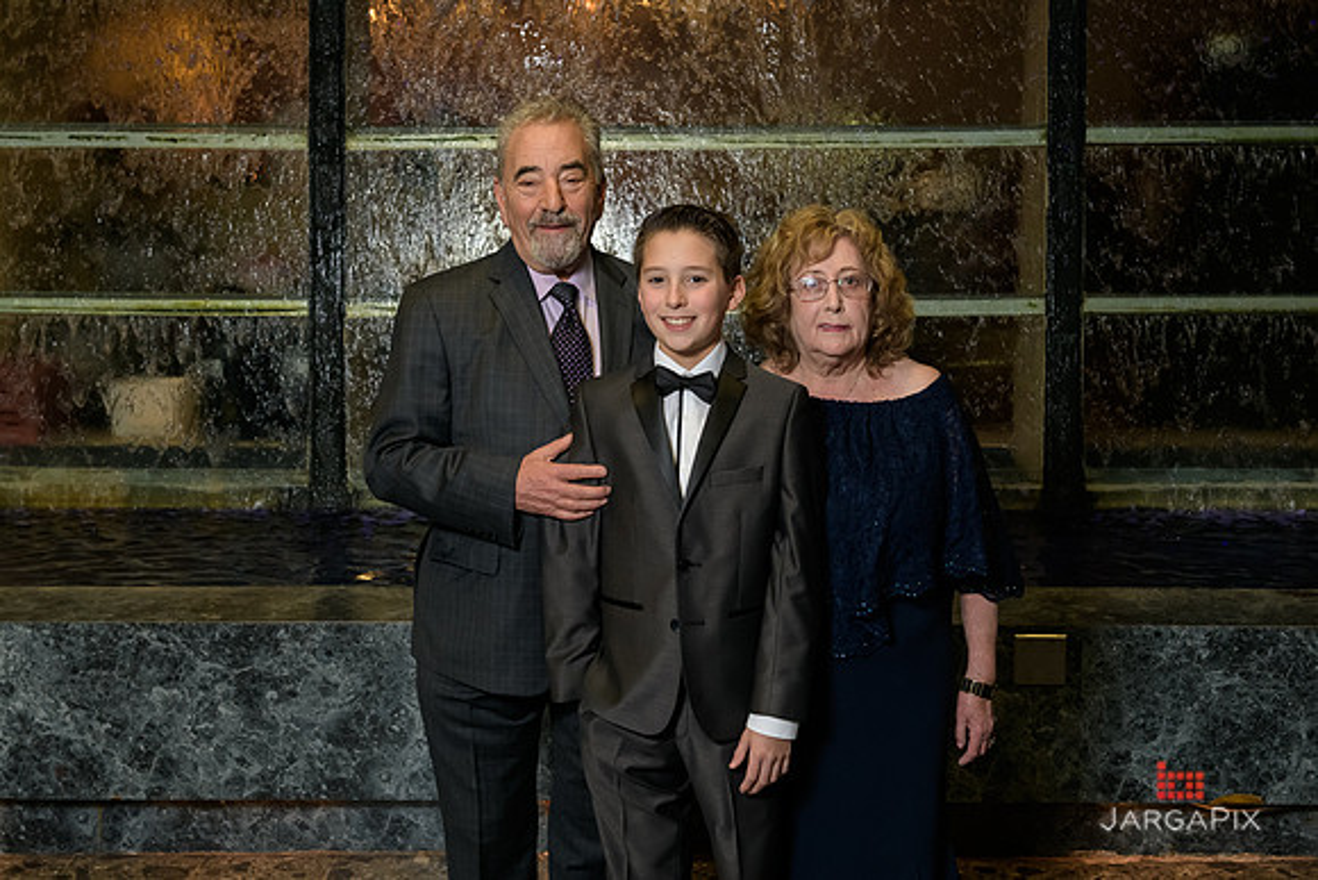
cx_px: 659
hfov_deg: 38.8
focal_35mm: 51
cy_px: 402
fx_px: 1870
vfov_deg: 26.4
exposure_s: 1/125
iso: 1600
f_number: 5.6
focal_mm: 42
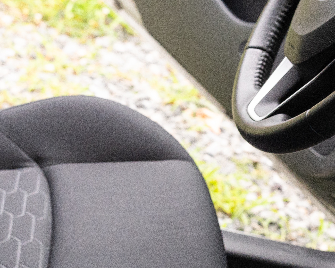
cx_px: 255
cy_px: 196
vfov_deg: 12.9
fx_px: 1185
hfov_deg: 16.0
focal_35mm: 119
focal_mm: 27
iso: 1600
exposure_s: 1/160
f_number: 3.5
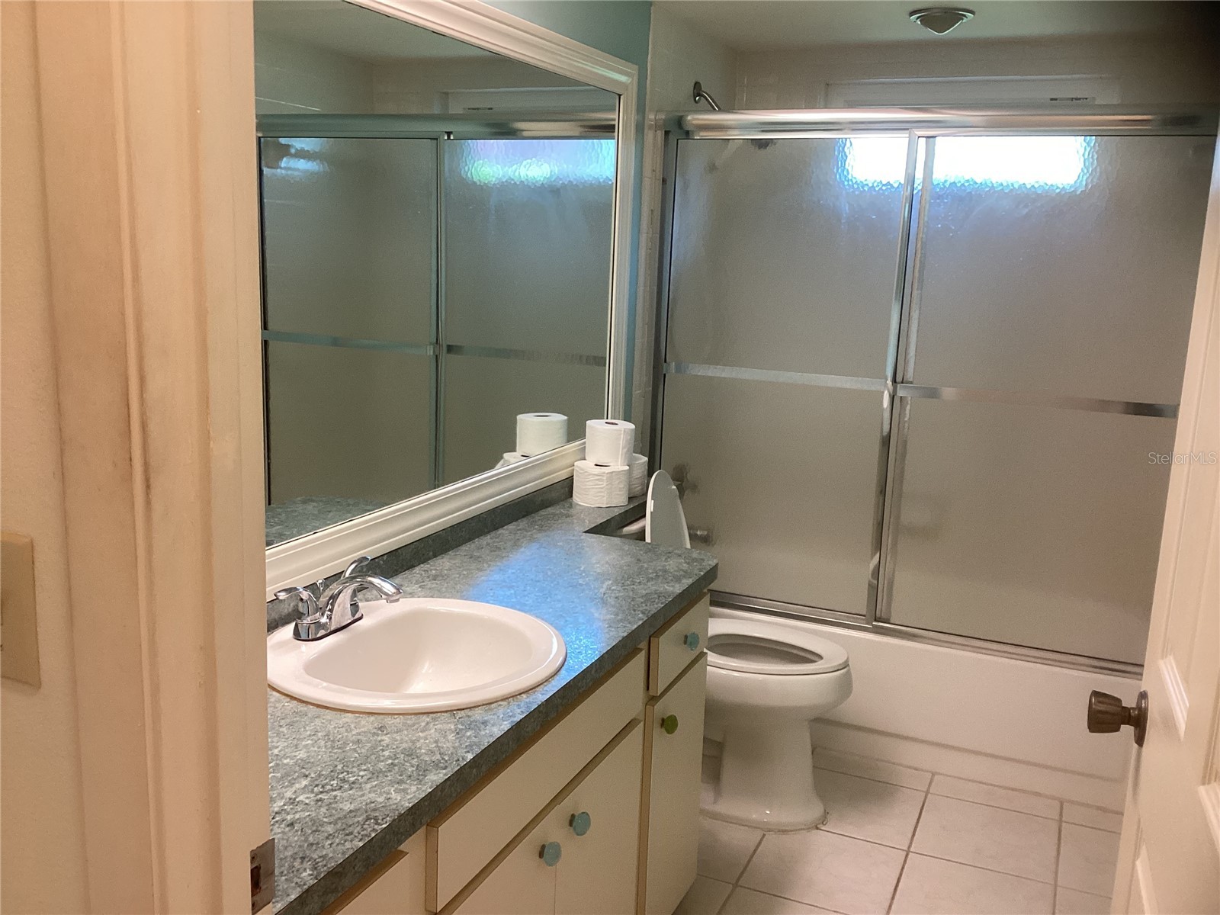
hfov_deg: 58.4
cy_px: 458
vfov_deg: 45.4
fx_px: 1093
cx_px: 610
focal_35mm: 31
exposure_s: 1/60
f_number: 2.4
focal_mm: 3.3
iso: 125
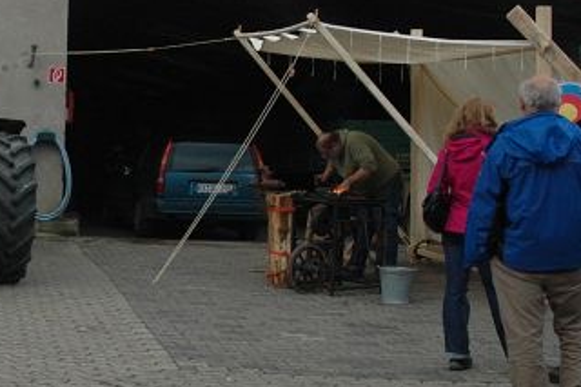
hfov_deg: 21.5
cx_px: -56
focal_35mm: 90
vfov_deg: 15.2
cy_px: 211
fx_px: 1452
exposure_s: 1/250
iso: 400
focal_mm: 24
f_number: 8
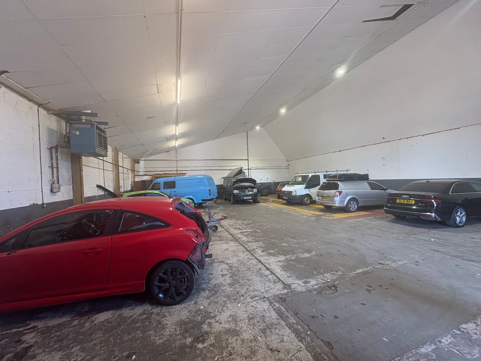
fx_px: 195
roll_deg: +2.4
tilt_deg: +0.1
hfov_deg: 102.1
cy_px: 180
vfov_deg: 85.7
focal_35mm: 14
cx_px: 240
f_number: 2.2
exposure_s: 1/50
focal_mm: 2.22
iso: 160
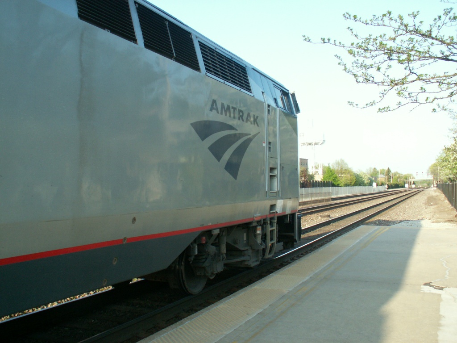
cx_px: 228
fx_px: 462
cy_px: 172
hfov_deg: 52.6
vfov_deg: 40.7
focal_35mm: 35
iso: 64
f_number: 2.8
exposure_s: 1/250
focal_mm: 5.86
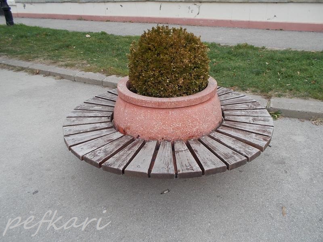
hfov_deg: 61.7
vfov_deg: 48.2
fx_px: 271
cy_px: 121
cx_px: 162
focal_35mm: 29
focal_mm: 4.1
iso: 80
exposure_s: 1/200
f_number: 3.3
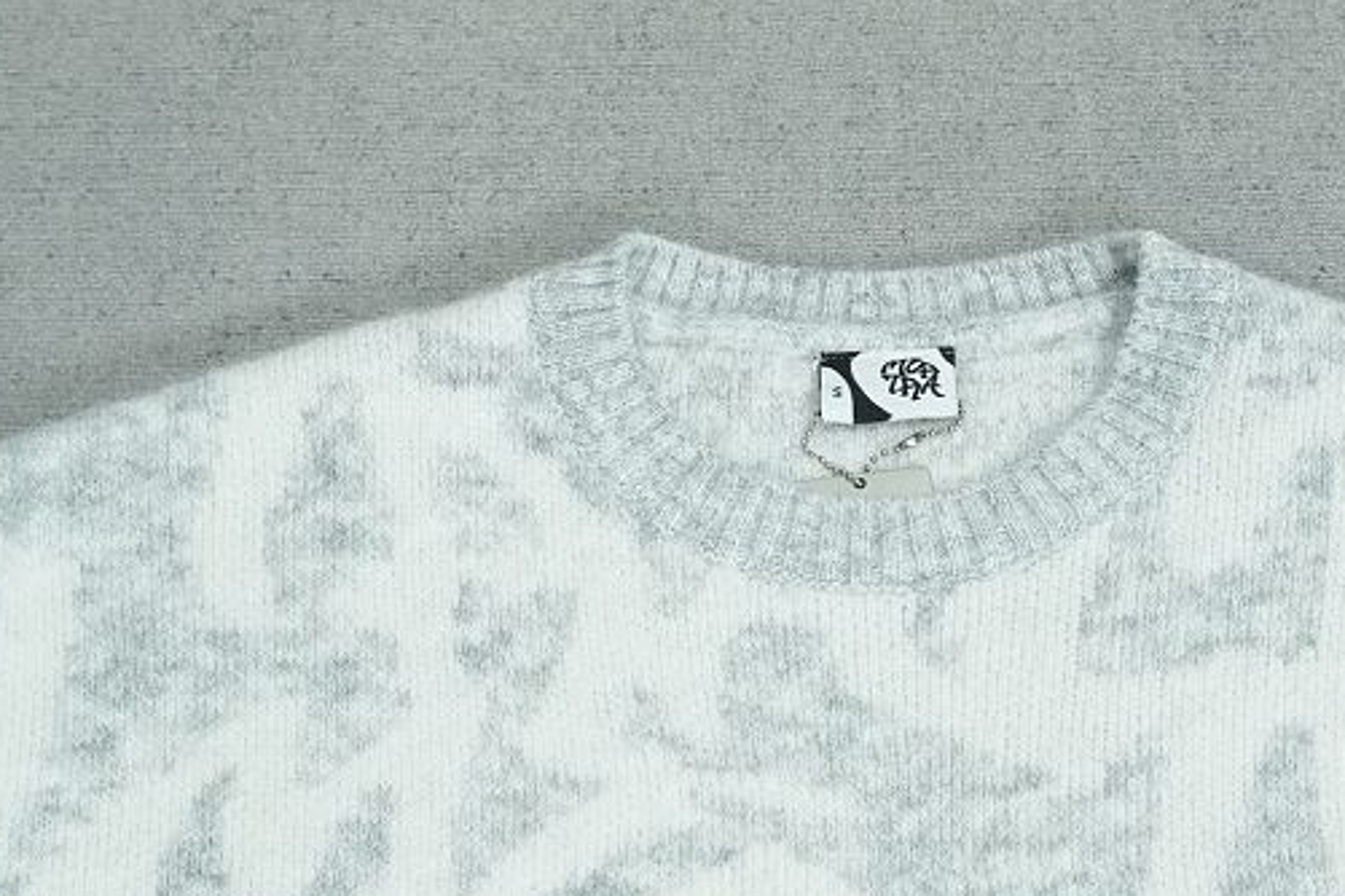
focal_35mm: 67
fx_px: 2503
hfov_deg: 29.8
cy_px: 573
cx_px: 910
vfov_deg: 20.3
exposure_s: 1/160
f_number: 8
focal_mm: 28
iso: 1000
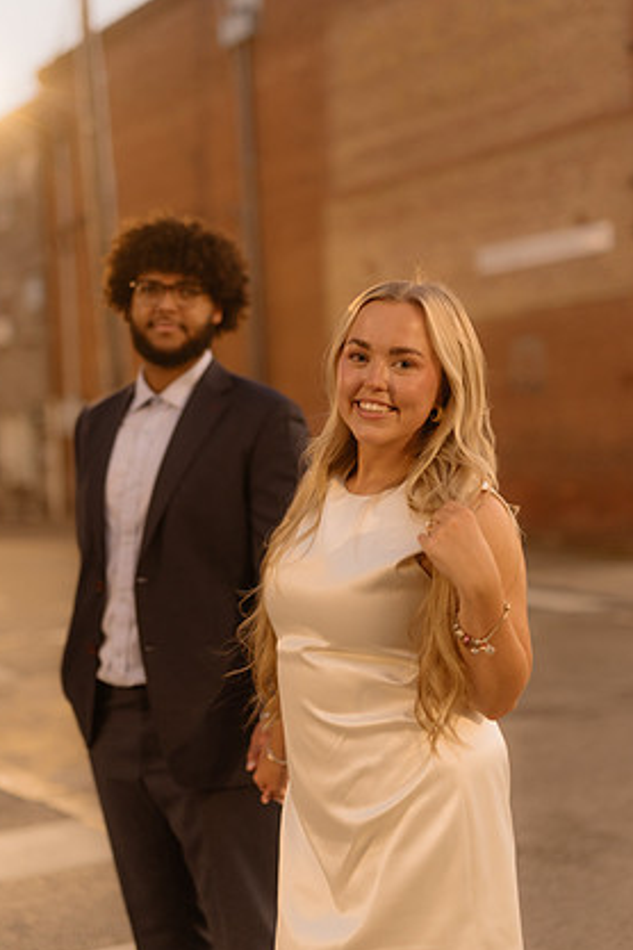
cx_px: 307
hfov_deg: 25.1
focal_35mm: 54
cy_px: 492
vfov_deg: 36.9
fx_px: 1424
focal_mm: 50
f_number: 1.4
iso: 800
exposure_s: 1/160
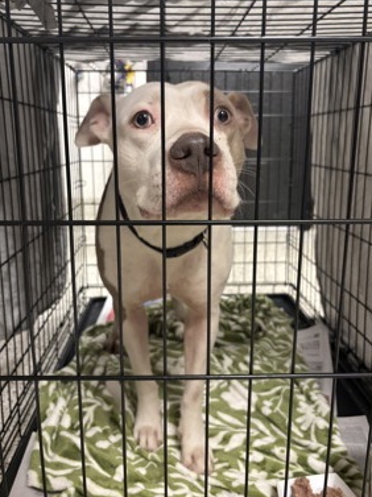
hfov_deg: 48.1
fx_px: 416
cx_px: 173
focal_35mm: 29
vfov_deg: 61.6
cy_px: 228
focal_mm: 5.96
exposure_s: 1/60
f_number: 1.6
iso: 320
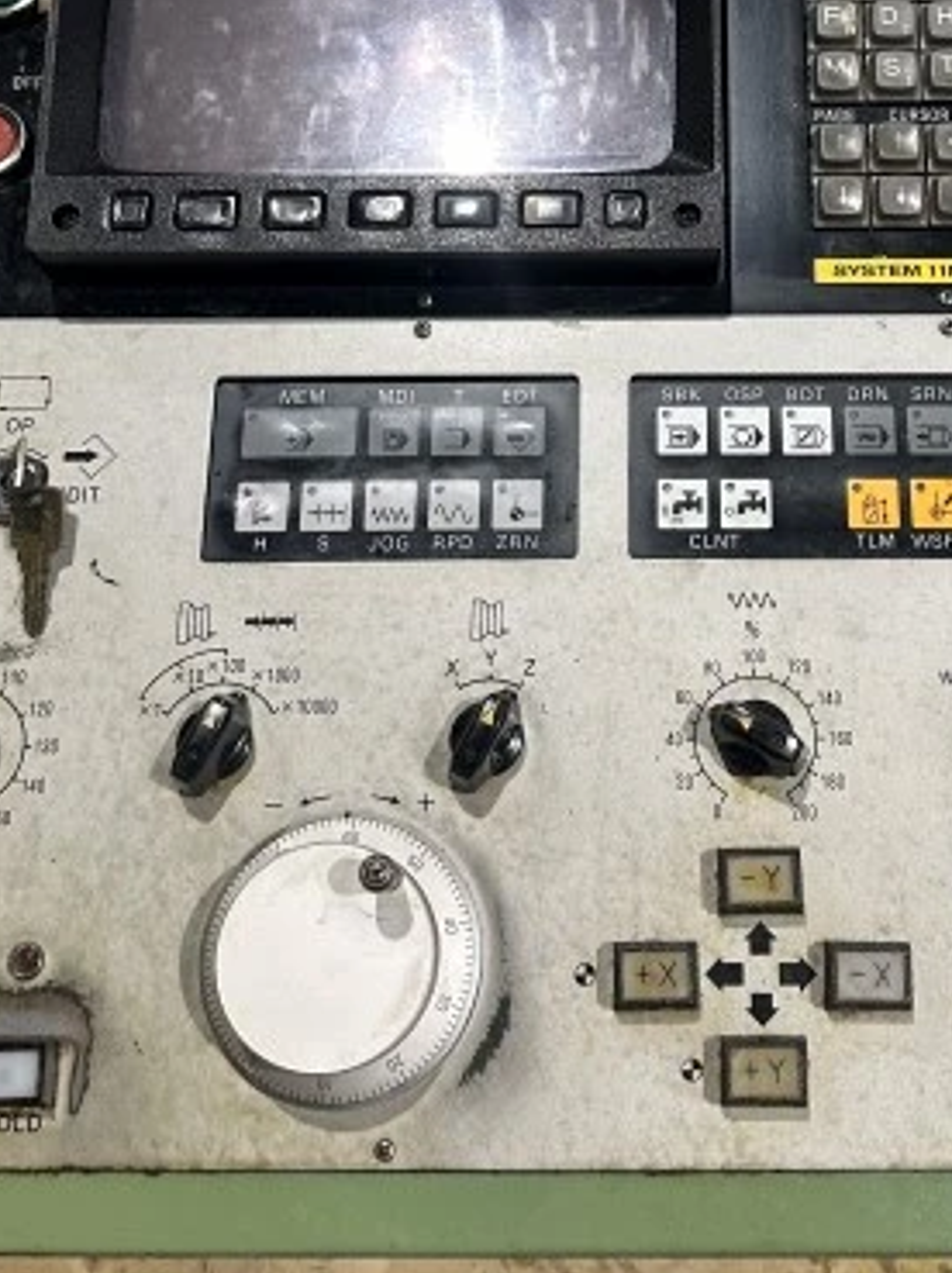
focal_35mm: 50
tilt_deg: -69.1
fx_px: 1837
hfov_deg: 28.9
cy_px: 310
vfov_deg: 37.2
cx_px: 638
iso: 160
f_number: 1.78
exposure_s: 1/60
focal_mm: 6.86
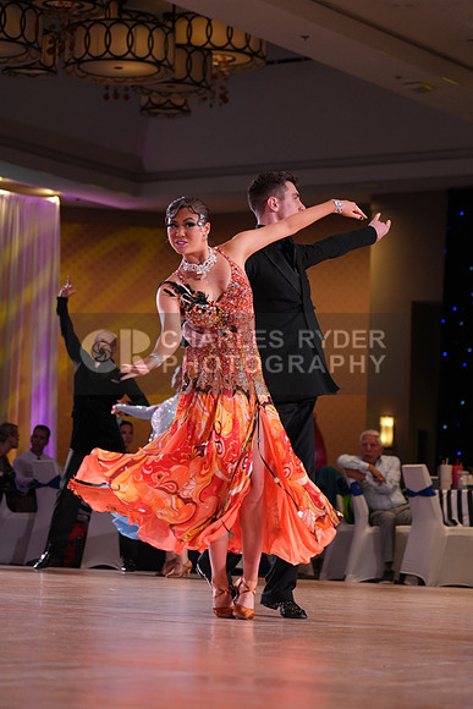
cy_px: 354
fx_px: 2068
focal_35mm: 105
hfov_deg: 13.0
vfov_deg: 19.5
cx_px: 236
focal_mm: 105
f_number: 4
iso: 2000
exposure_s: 1/400
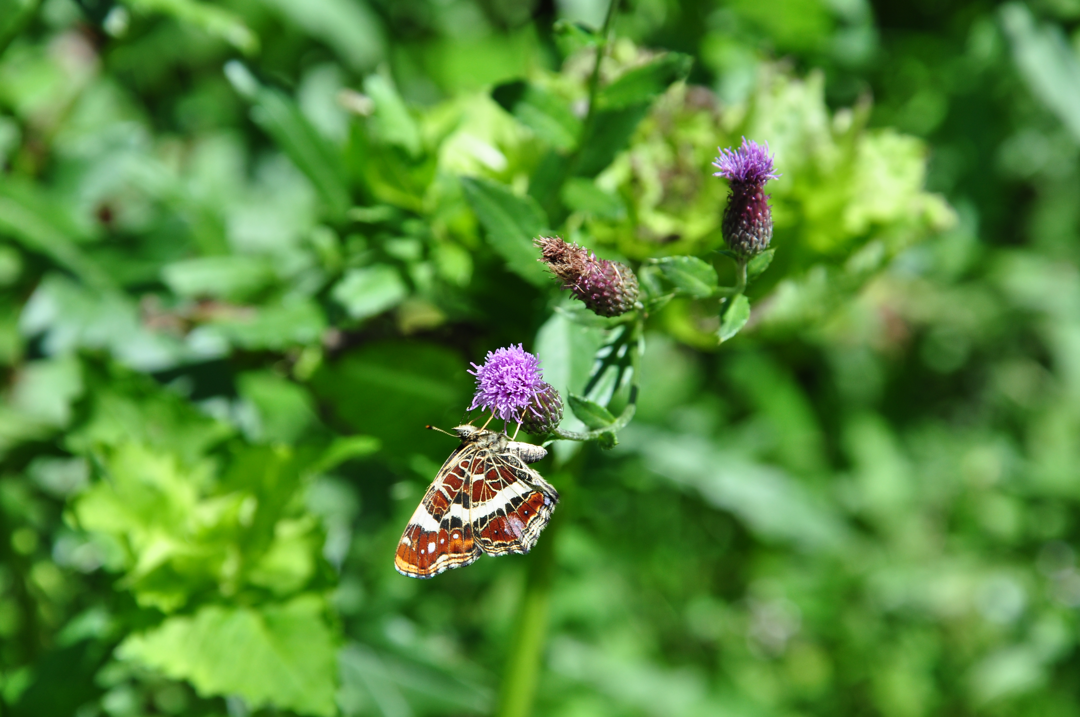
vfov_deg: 8.7
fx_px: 4719
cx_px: 540
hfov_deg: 13.1
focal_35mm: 158
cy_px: 358
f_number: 11
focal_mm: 105
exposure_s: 1/200
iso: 200
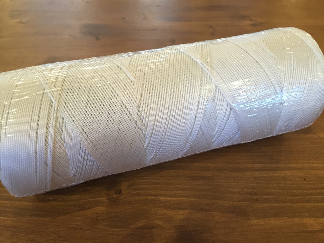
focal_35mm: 29
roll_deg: -1.2
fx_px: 271
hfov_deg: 61.7
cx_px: 162
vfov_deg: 48.2
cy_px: 122
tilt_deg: -44.4
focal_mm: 4.15
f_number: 2.2
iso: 100
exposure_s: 1/30
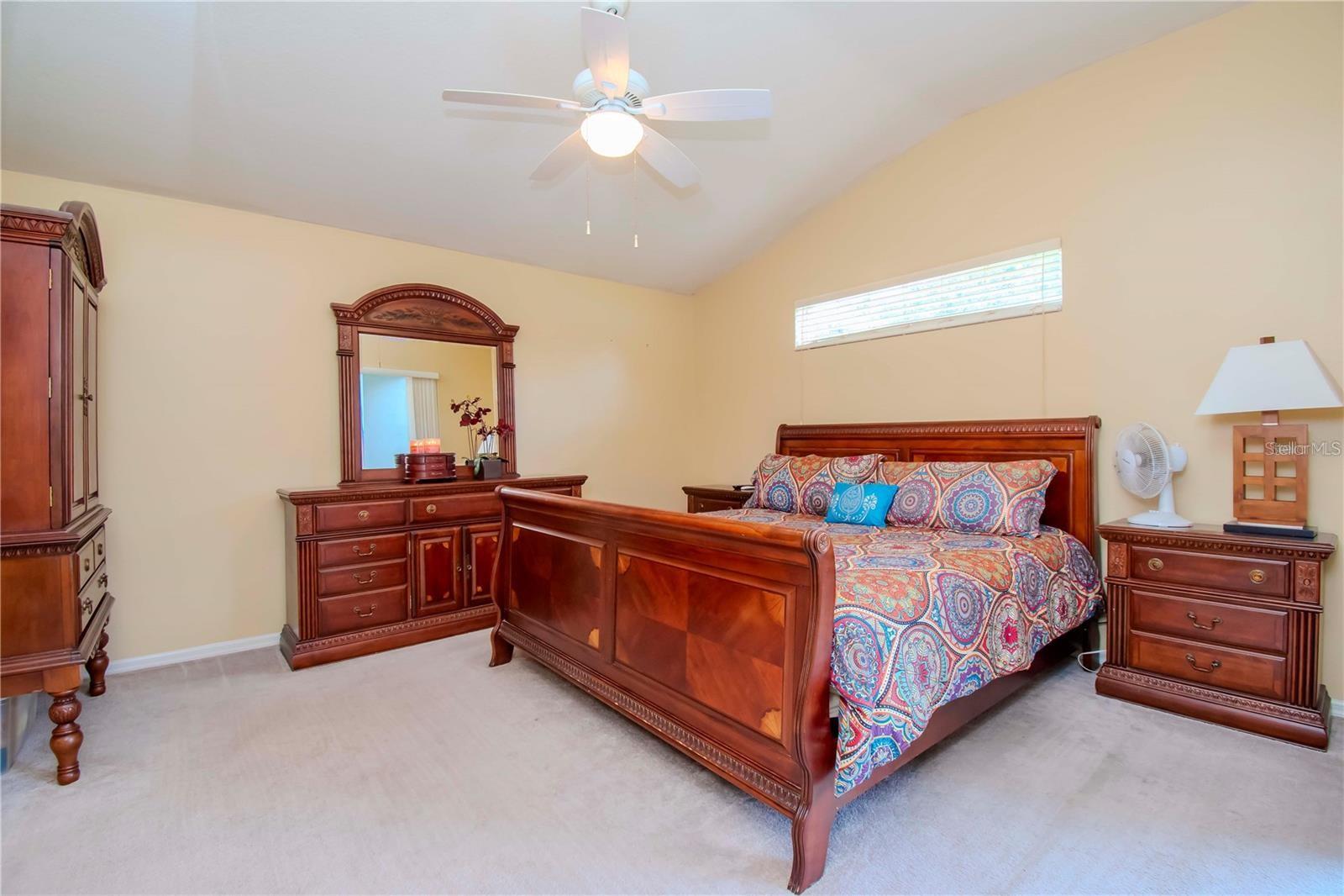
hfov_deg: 100.4
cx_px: 672
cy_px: 448
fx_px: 560
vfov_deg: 77.3
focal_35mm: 15
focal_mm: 10
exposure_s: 1/13
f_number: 10
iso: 1000
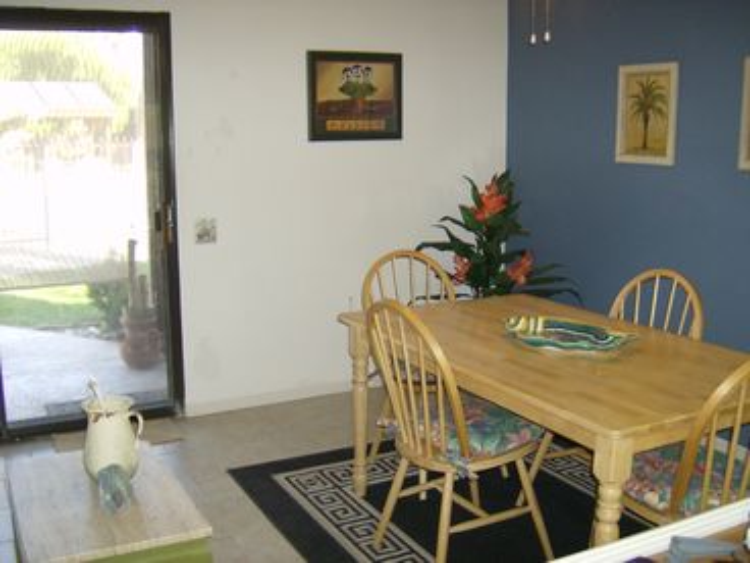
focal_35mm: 36
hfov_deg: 51.4
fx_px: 780
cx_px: 375
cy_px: 282
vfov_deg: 39.7
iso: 200
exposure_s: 1/60
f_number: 2.8
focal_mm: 6
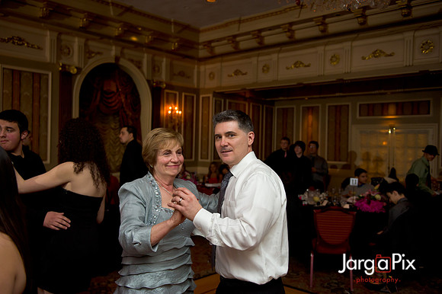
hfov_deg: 55.8
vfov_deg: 38.8
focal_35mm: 34
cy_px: 147
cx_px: 221
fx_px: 417
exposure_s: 1/125
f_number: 3.2
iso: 1600
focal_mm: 34
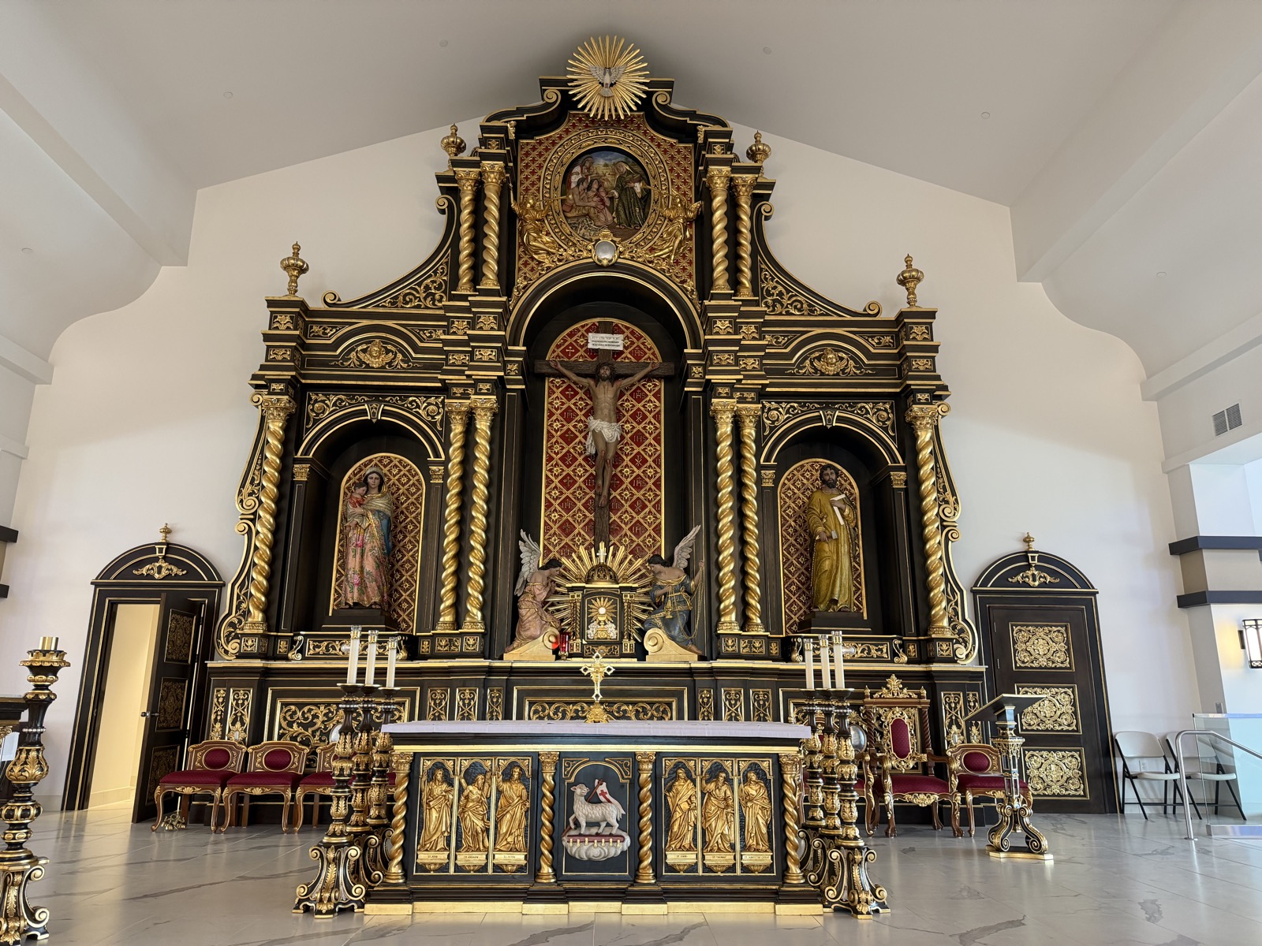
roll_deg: -0.4
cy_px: 473
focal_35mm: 24
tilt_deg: +13.5
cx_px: 631
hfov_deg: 71.6
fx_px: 875
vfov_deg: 56.8
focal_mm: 6.76
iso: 250
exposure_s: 1/60
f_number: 1.78
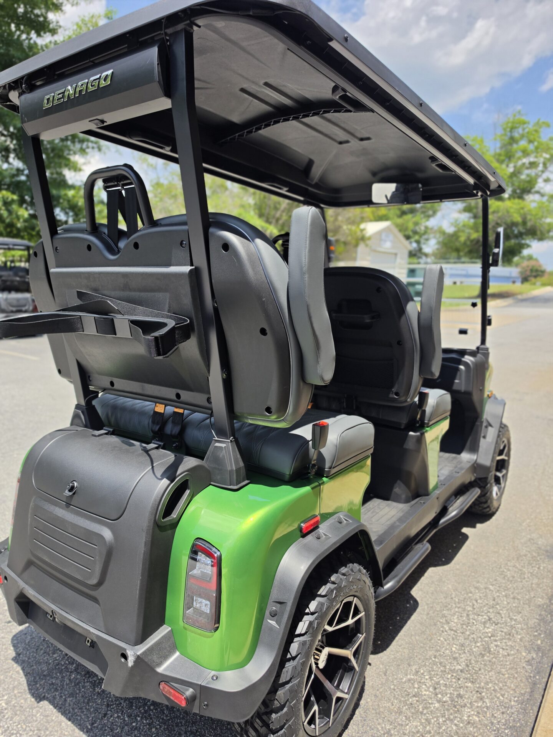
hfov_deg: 58.9
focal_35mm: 23
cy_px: 368
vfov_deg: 73.9
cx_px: 276
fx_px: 490
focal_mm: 6.5
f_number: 1.4
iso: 64
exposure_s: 1/4887
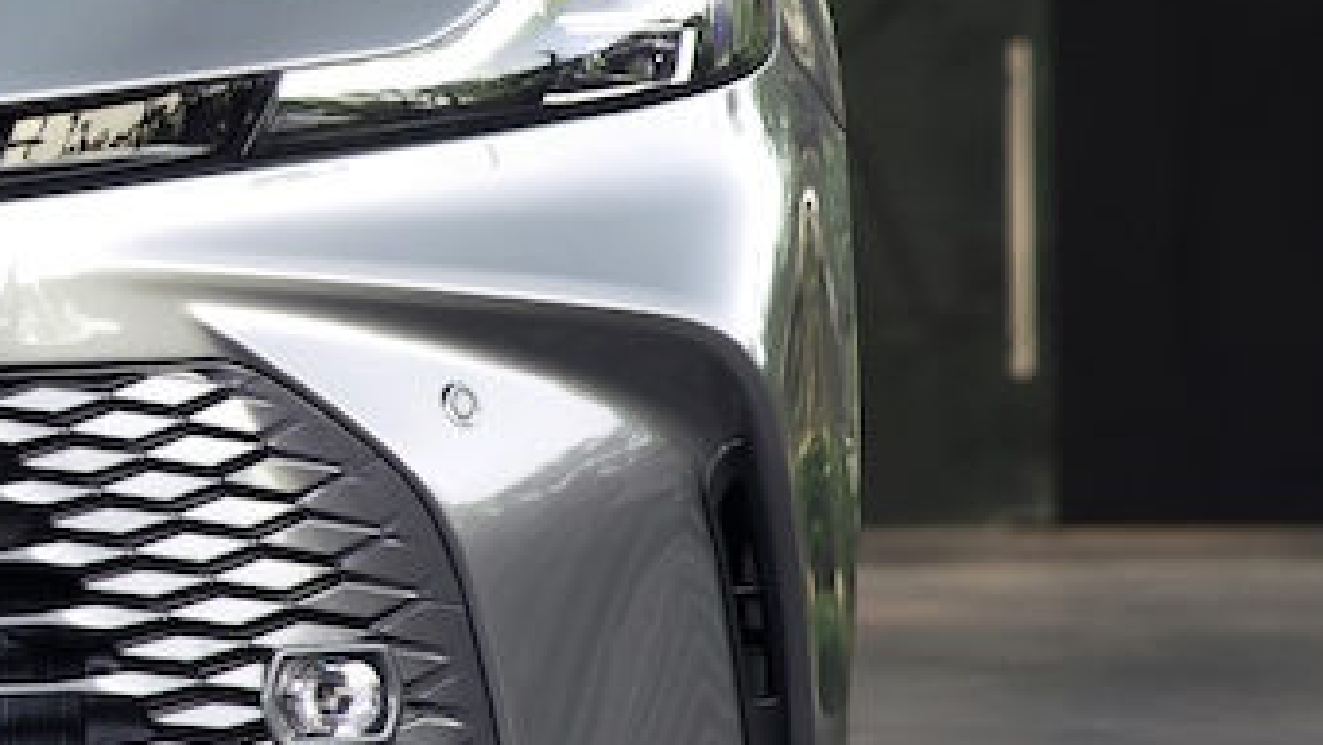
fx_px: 18106
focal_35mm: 516
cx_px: -745
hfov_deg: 4.2
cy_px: -72
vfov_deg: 2.4
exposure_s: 1/250
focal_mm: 112
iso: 640
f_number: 5
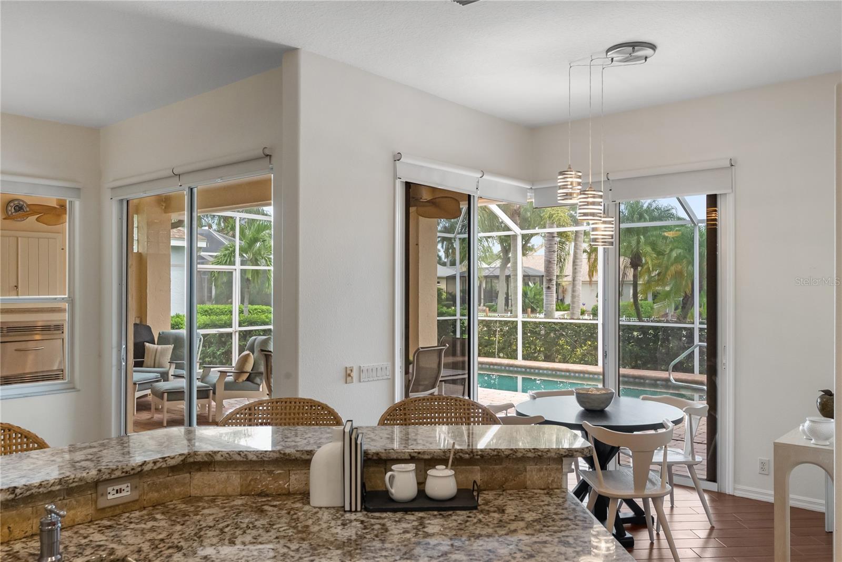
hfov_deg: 63.6
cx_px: 421
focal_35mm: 29
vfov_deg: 45.0
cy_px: 281
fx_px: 678
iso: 2000
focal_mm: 29
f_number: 9.5
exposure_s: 1/30
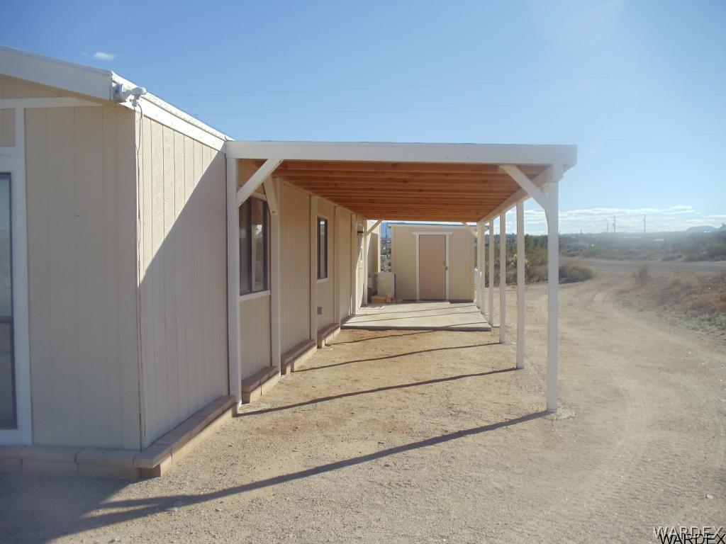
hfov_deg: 42.9
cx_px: 363
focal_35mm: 44
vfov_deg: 32.9
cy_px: 272
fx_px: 923
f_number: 7.1
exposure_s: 1/250
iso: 80
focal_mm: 6
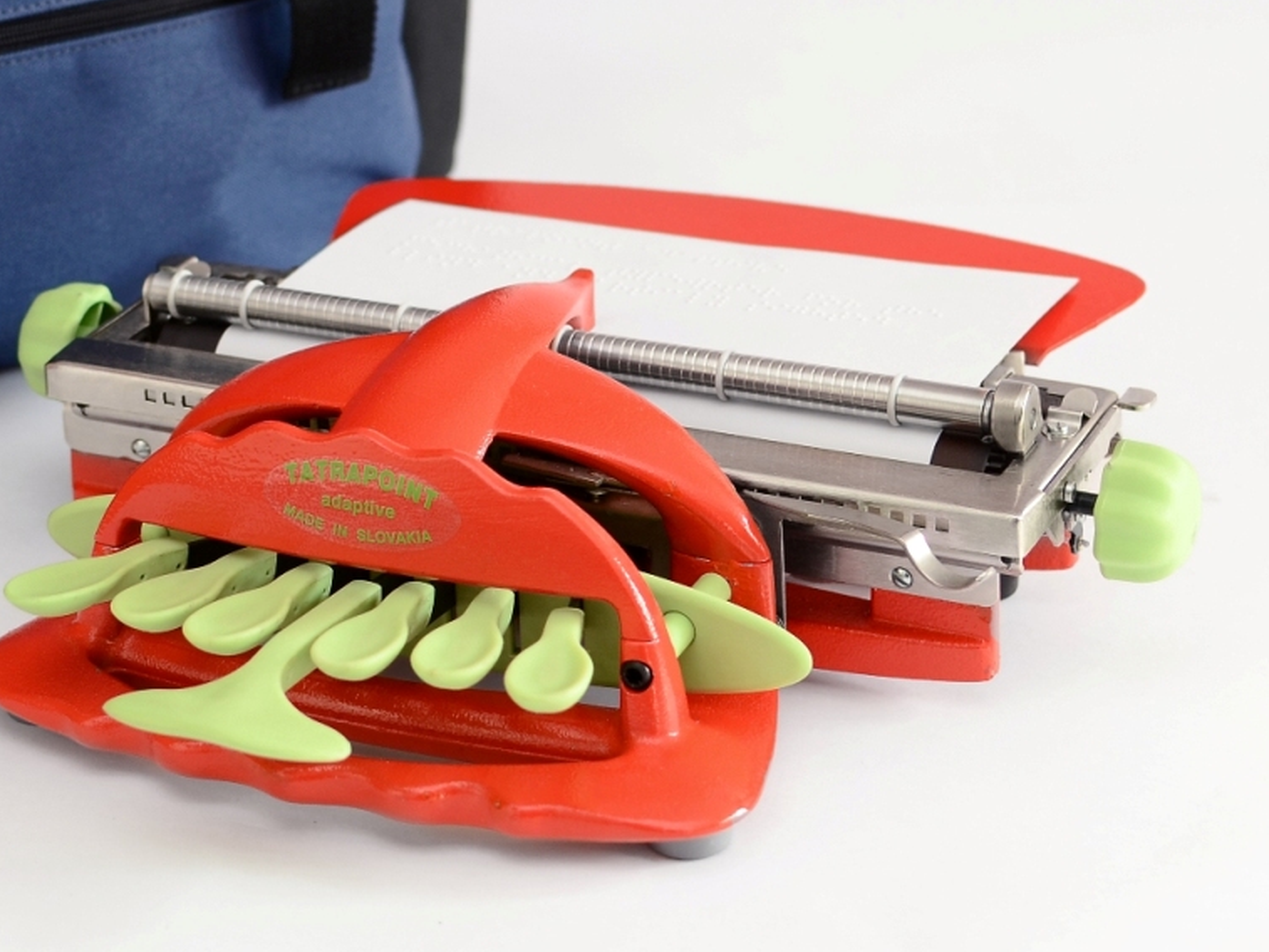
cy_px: 115
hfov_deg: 18.5
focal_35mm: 105
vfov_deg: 14.0
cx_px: 237
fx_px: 3850
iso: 200
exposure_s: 1/160
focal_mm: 35
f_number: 3.5
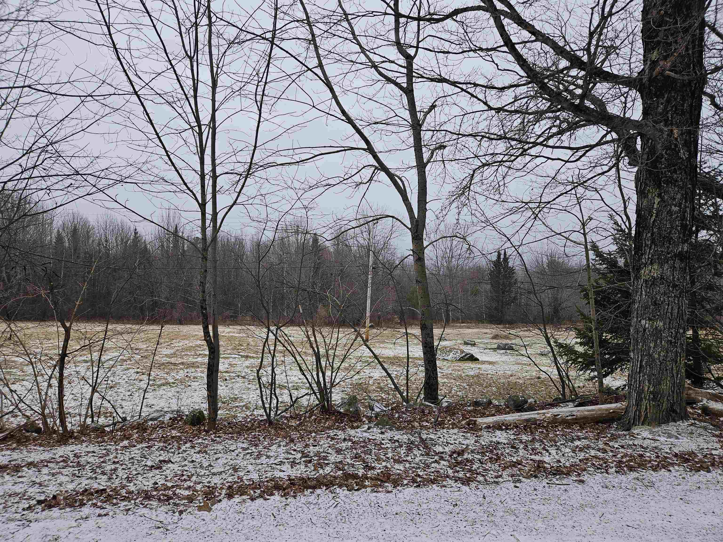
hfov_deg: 73.9
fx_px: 480
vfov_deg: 58.9
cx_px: 362
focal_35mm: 23
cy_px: 271
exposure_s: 1/161
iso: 25
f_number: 1.8
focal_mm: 5.4
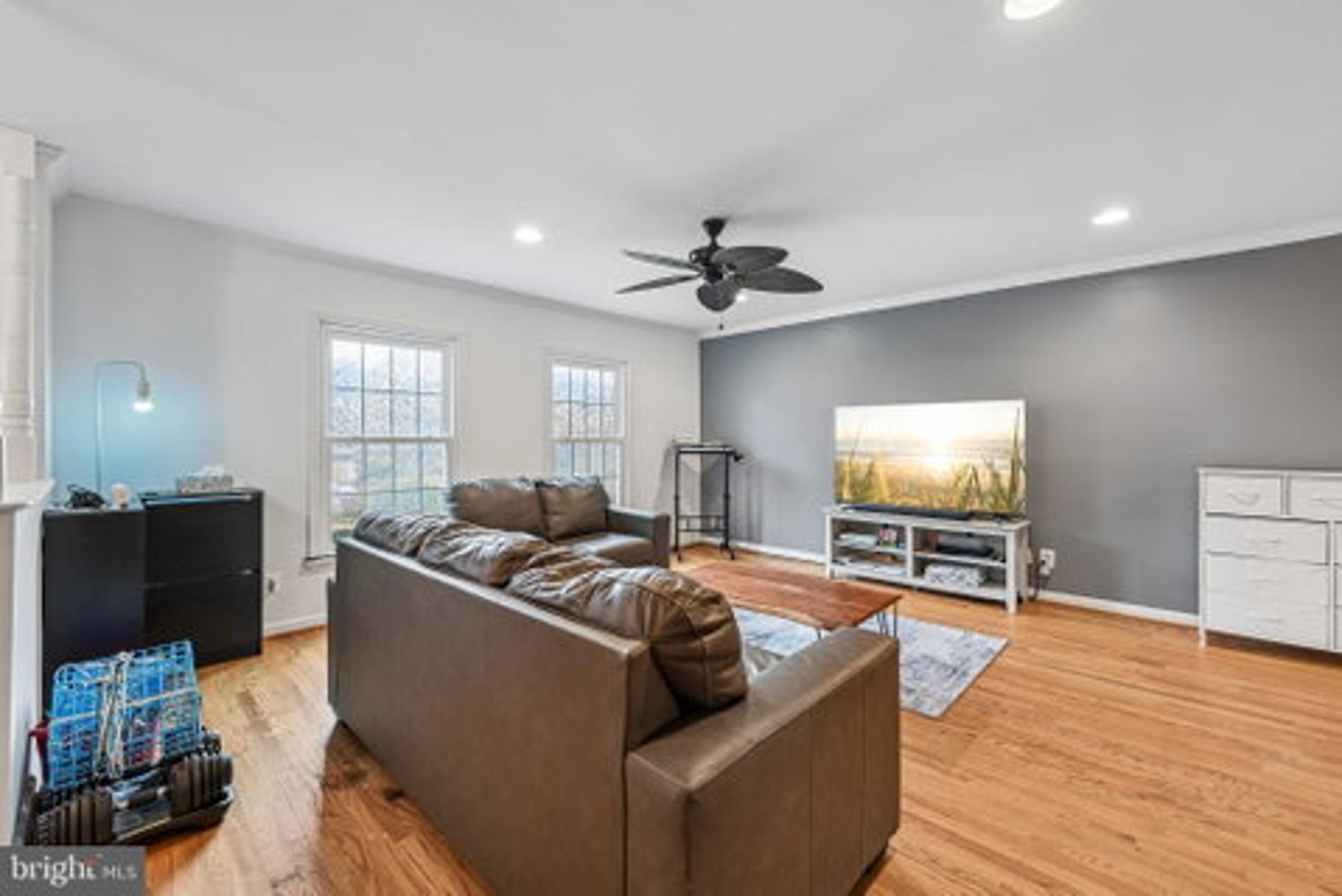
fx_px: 522
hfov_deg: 104.2
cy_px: 448
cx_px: 671
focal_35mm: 14
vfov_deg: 81.3
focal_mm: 14
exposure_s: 1/15
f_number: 8
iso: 400
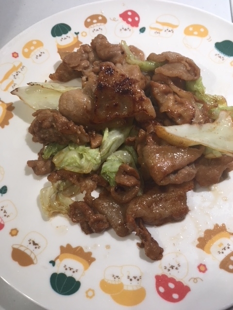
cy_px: 155
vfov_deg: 61.7
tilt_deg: -66.2
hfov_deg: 48.2
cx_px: 116
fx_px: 260
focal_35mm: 29
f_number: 2.2
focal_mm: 4.15
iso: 50
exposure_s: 1/33
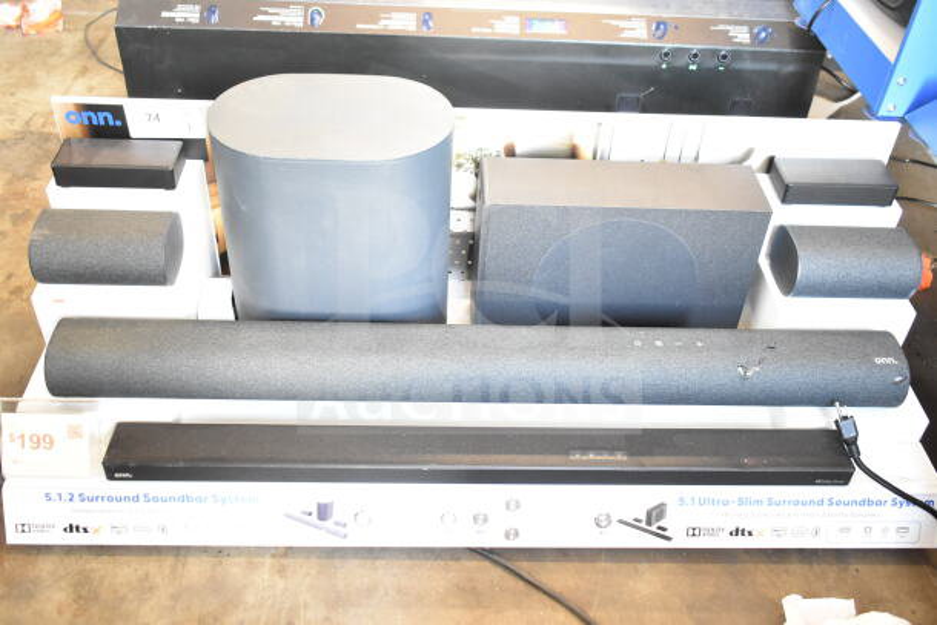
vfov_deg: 36.9
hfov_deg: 53.1
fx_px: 937
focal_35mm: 36
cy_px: 312
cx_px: 468
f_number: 3.8
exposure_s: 1/40
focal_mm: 24
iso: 2800
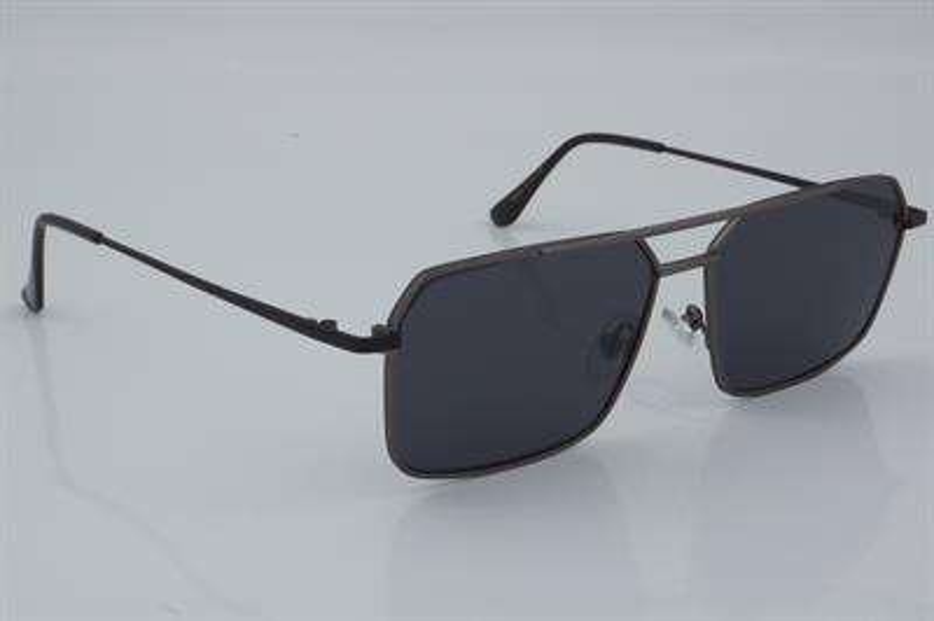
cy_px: 310
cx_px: 467
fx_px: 1750
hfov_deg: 29.9
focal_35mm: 68
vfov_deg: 20.1
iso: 100
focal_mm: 45
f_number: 32
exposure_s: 1/4
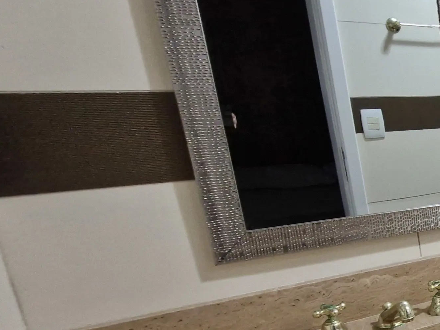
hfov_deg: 29.9
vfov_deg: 36.3
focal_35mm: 39
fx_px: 496
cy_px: 228
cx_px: 646
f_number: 2.2
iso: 200
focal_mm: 1.74
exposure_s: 1/60
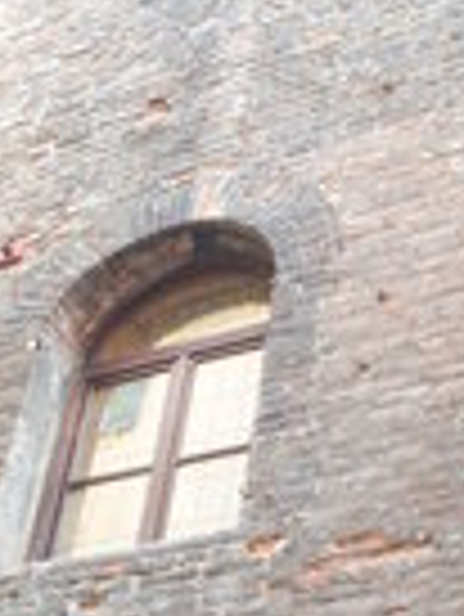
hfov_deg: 13.3
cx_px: 338
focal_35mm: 111
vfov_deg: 17.6
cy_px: 495
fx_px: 1981
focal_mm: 6.3
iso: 100
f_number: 2.8
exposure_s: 1/45
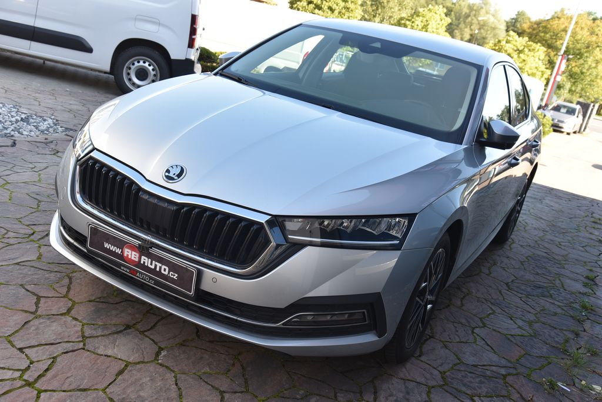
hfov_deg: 50.7
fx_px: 636
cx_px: 301
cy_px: 201
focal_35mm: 38
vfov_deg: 35.1
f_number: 7.1
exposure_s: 1/200
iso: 500
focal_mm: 38
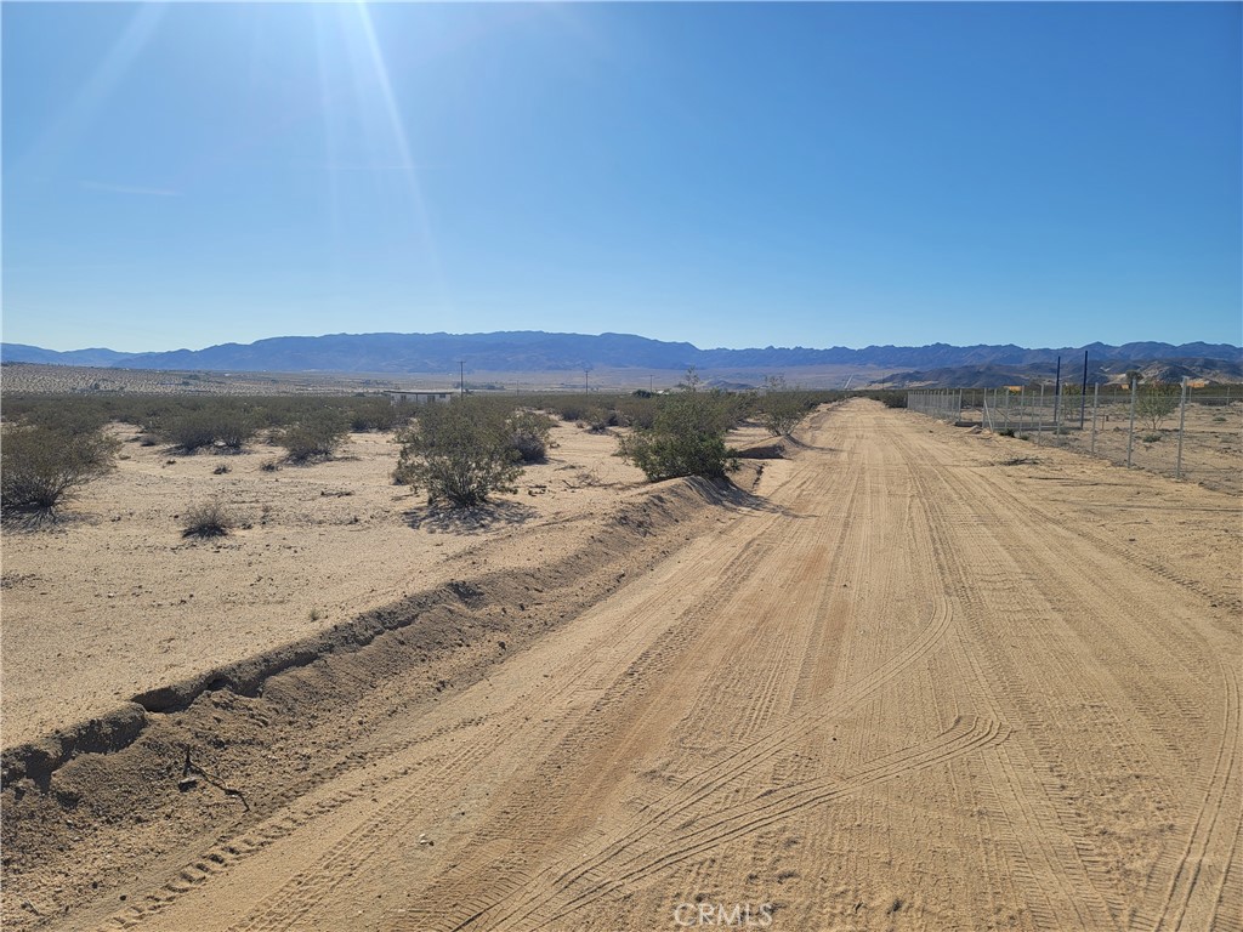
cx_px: 622
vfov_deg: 54.9
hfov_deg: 69.4
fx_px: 898
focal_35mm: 25
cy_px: 466
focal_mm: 7
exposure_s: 1/1936
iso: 20
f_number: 1.8
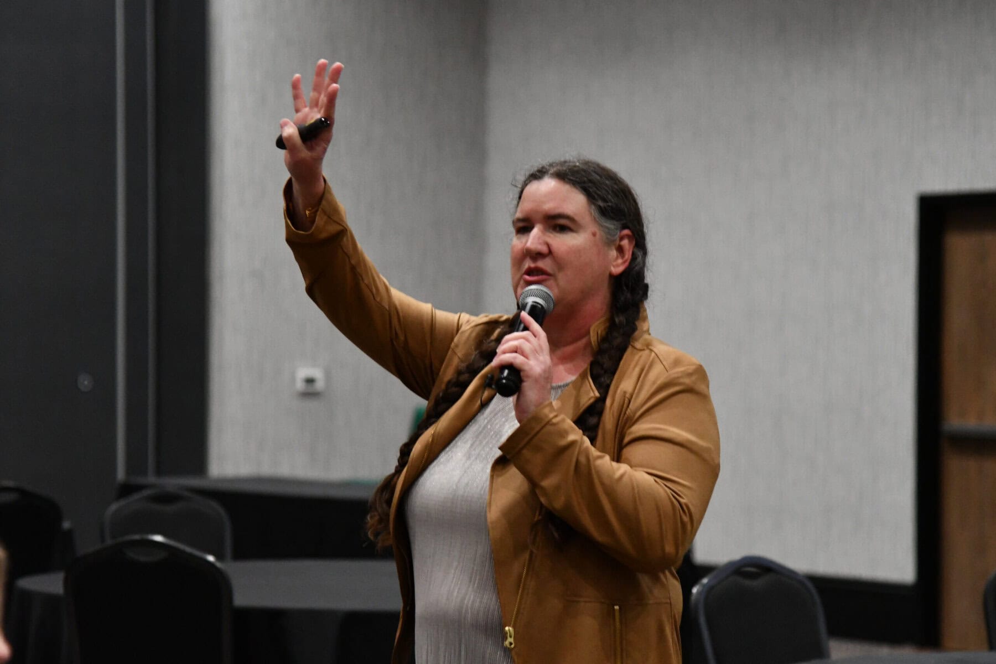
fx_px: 3818
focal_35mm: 138
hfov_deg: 14.9
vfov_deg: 9.9
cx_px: 498
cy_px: 332
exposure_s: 1/125
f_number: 4
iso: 3200
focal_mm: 92
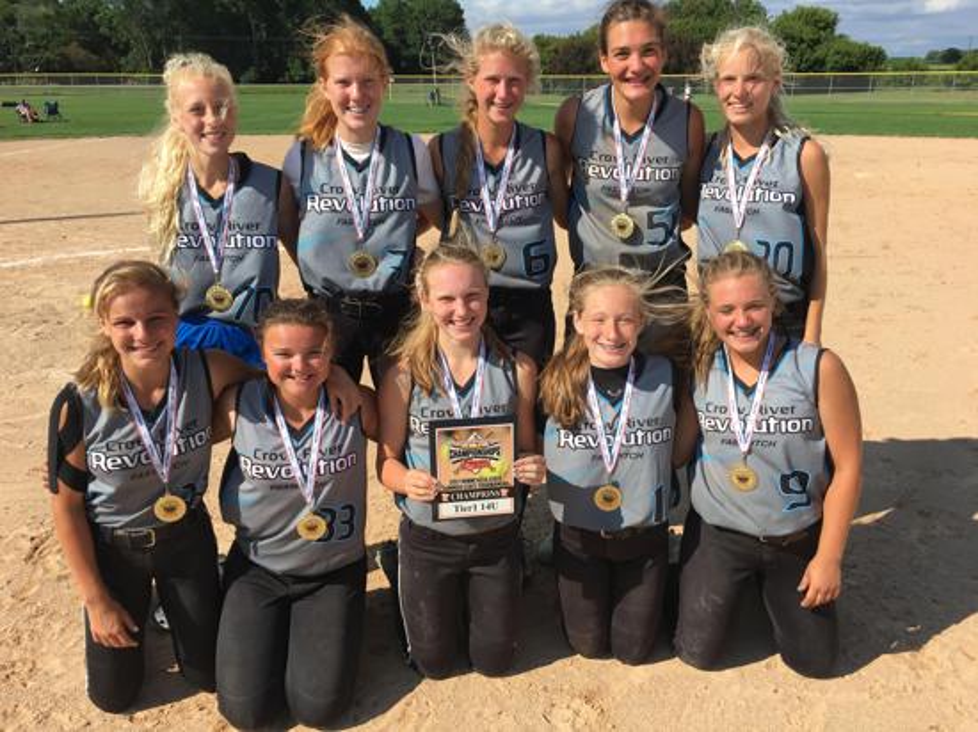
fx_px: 819
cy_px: 366
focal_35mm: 29
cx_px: 489
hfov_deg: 61.7
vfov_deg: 48.2
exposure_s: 1/1425
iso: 25
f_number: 2.2
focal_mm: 4.15
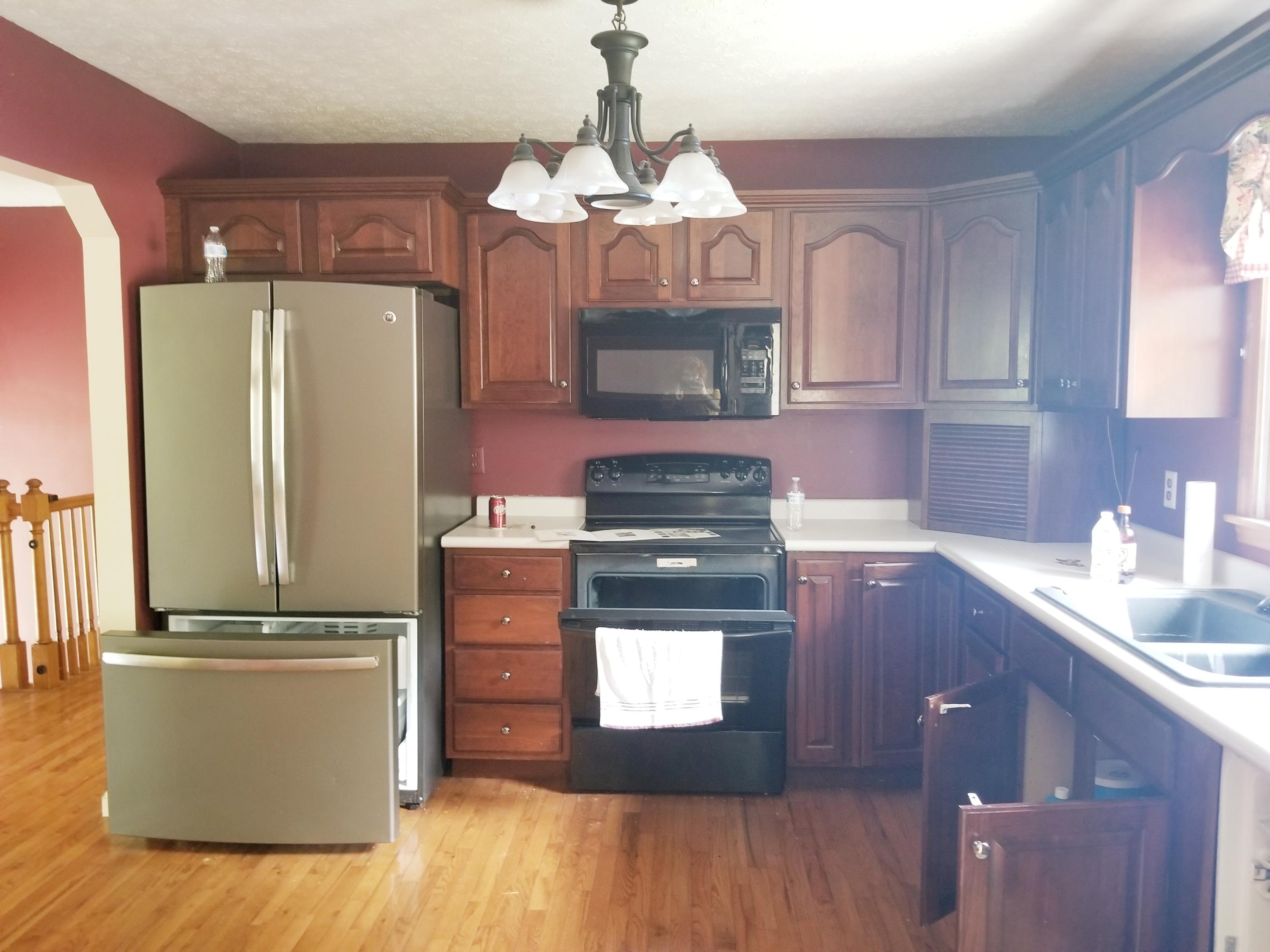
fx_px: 954
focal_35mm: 26
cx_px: 635
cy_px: 476
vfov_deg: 53.1
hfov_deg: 67.3
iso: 250
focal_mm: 4.3
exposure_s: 1/10
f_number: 1.7
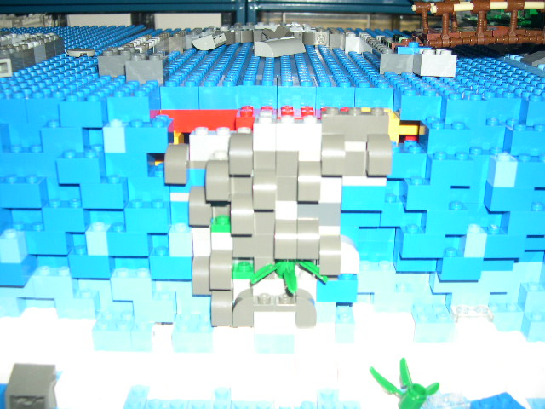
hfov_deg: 49.0
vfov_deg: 37.7
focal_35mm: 38
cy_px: 204
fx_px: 598
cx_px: 272
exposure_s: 1/60
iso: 100
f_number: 2.8
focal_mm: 8
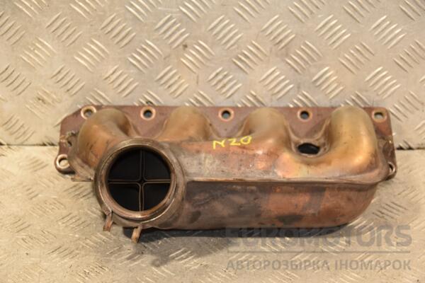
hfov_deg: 21.9
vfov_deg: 14.7
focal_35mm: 93
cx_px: 212
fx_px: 1098
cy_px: 142
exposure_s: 1/100
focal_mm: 62
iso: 800
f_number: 5.3
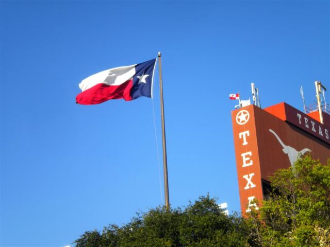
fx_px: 753
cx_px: 165
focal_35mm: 79
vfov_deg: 18.7
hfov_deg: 24.7
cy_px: 124
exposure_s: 1/224
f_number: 7.2
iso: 80
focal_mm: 14.3
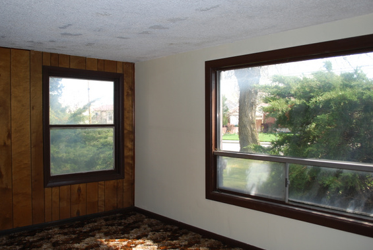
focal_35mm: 34
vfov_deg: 39.0
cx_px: 168
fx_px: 353
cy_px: 121
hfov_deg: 55.6
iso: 125
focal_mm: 20
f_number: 3.8
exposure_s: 1/125
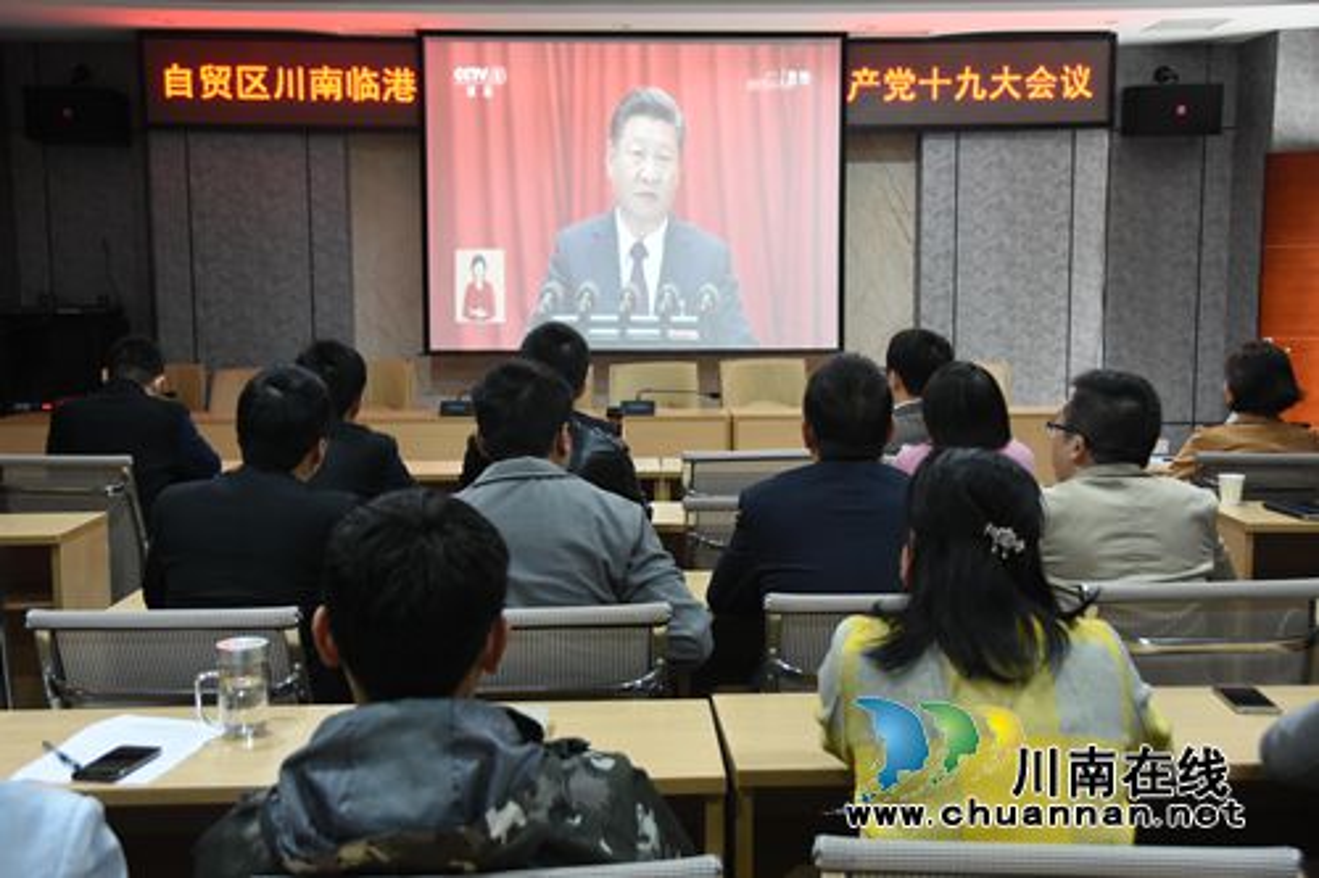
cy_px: 439
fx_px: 1538
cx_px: 660
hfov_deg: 46.4
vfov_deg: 31.9
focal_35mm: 42
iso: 800
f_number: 4
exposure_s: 1/25
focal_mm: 28
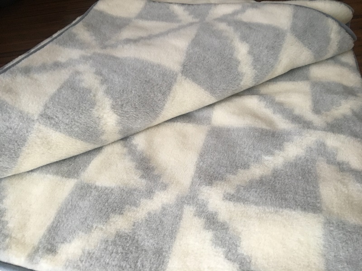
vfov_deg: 48.2
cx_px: 181
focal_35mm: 29
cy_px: 136
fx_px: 303
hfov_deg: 61.7
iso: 160
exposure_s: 1/33
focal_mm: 4.15
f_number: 2.2
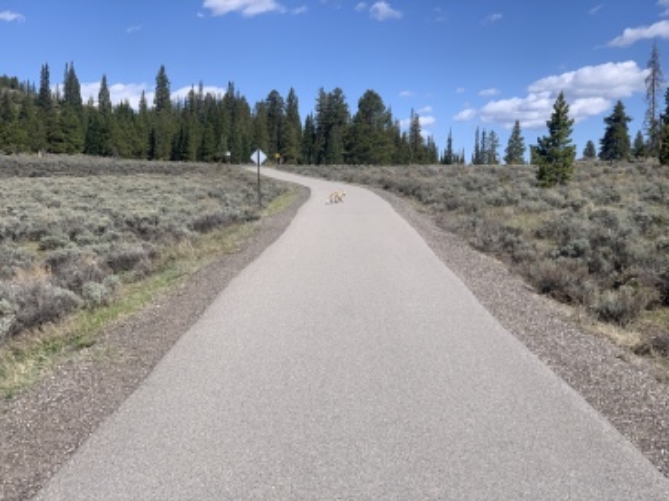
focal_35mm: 52
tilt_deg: -5.3
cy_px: 250
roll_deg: +0.2
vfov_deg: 28.0
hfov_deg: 36.8
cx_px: 334
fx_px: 1004
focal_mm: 6
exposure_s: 1/1261
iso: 16
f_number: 2.4
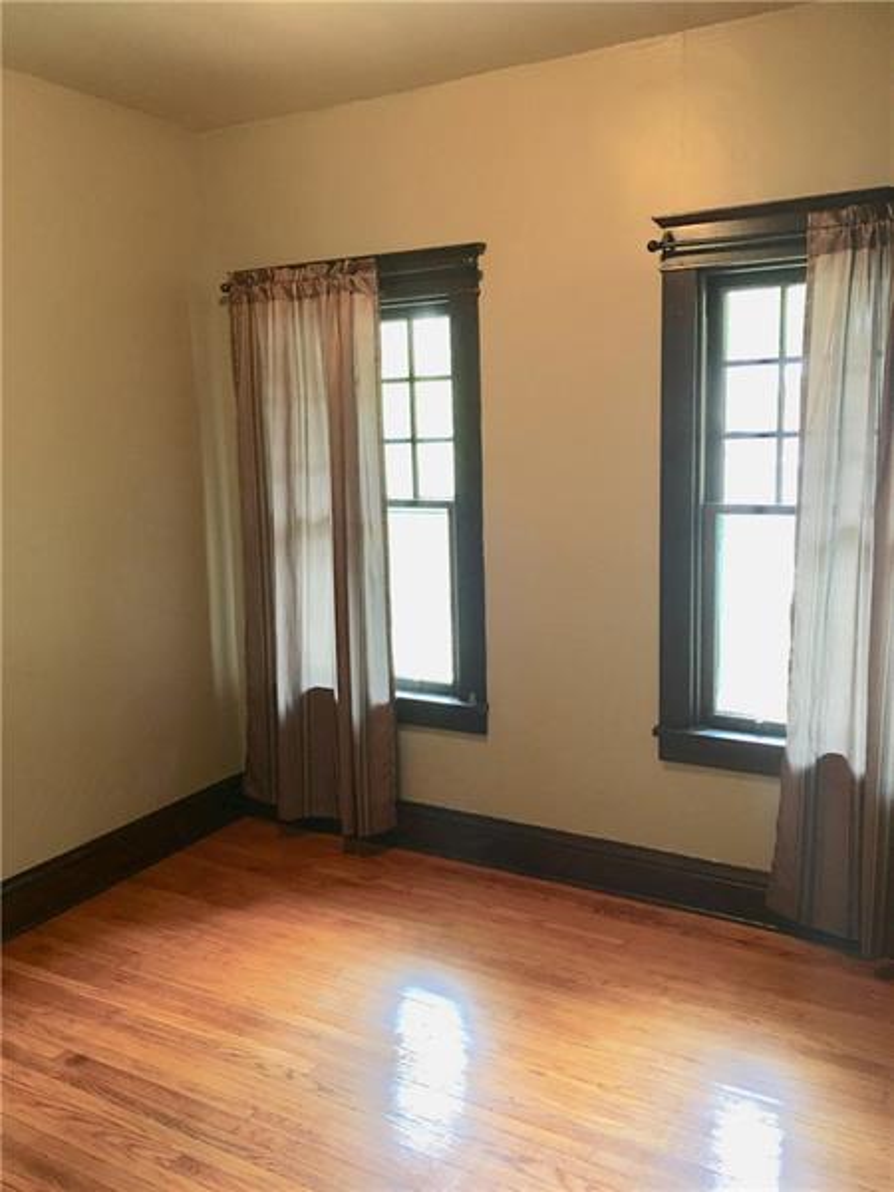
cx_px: 447
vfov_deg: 61.7
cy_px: 596
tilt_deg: -8.3
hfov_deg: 48.2
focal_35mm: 29
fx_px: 999
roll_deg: +1.4
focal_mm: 4.15
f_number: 2.2
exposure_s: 1/15
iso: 64
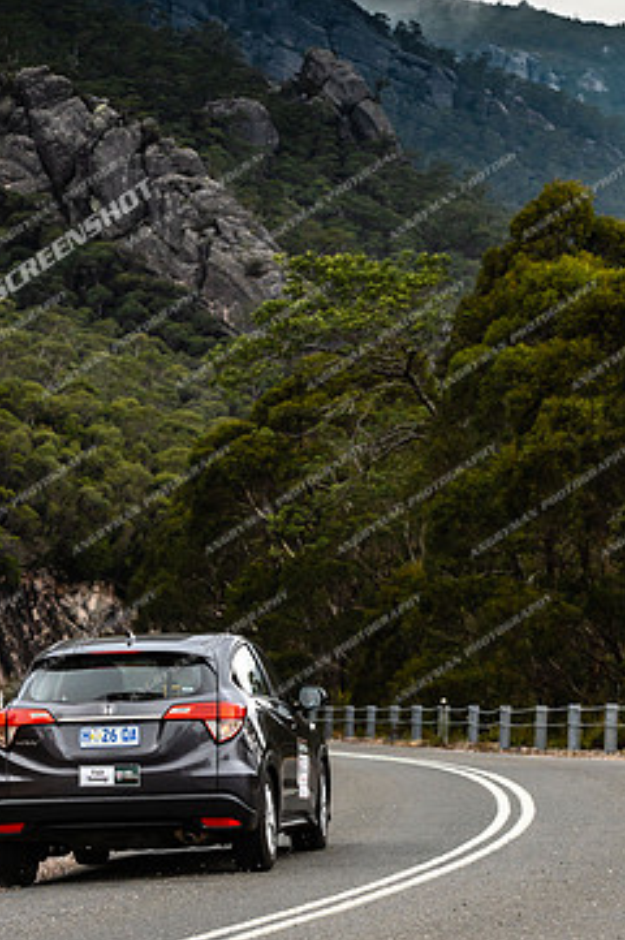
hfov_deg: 10.4
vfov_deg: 15.7
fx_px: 3418
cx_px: 245
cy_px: 430
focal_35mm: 131
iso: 200
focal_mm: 70
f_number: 4
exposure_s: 1/1600
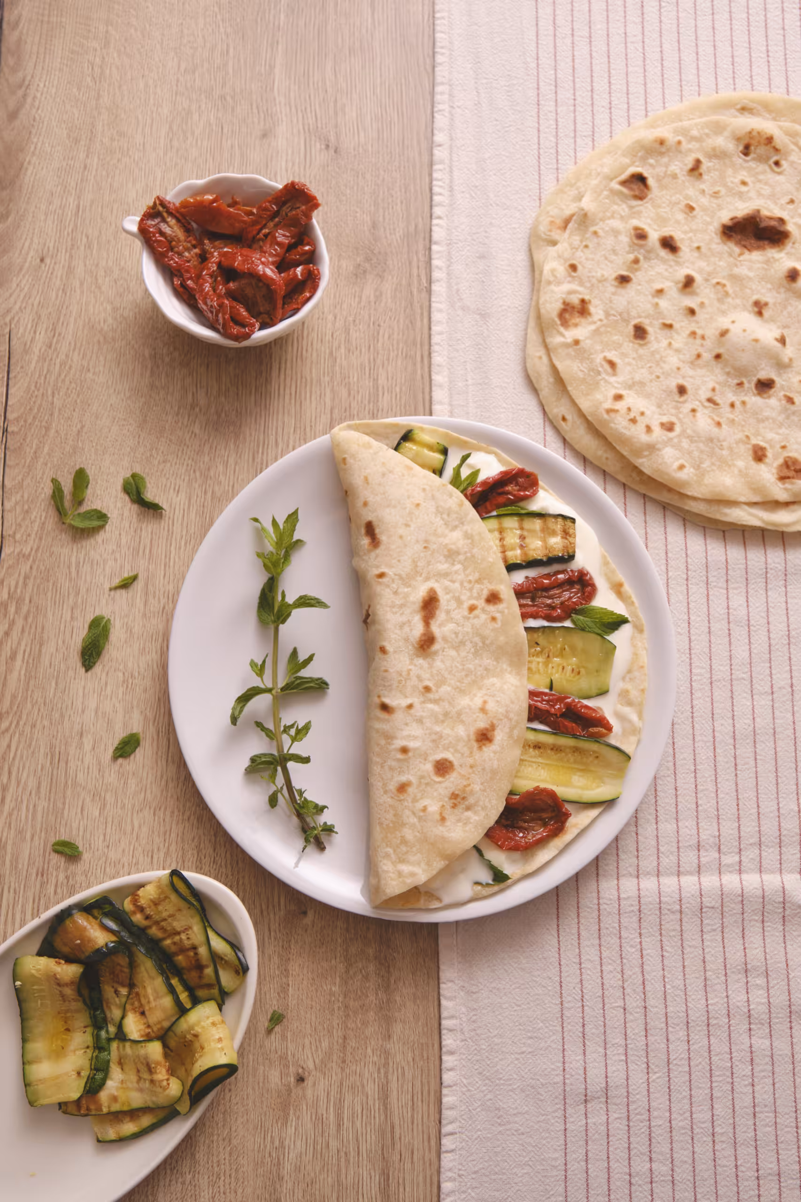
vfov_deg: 61.9
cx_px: 400
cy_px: 601
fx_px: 1001
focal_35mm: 30
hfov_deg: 43.6
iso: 250
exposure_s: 1/250
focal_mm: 20
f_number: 5.6
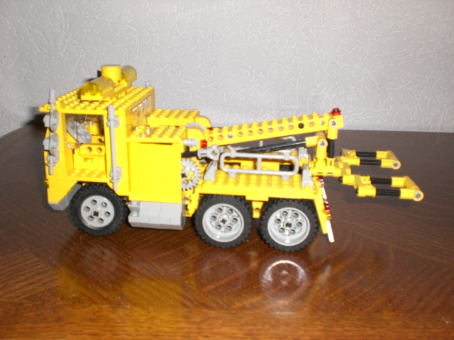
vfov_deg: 37.7
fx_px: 498
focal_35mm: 38
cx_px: 227
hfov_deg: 49.0
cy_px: 170
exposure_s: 1/60
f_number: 3.1
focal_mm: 6.3
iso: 200
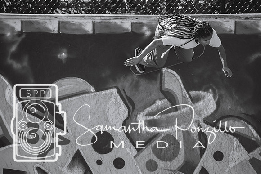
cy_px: 87
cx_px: 130
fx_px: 2937
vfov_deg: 3.4
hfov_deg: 5.1
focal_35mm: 405
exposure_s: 1/1250
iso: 400
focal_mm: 270
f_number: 6
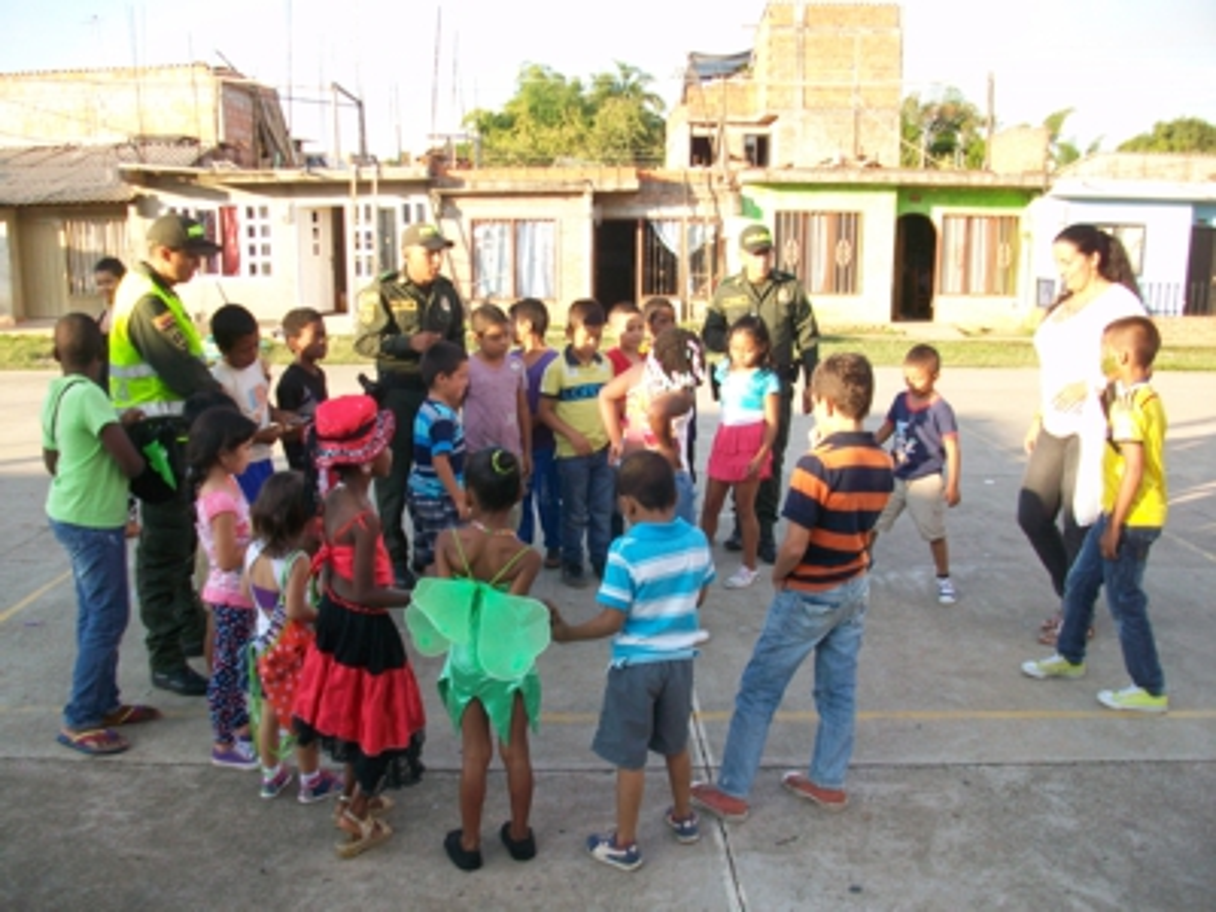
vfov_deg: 44.2
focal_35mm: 32
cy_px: 456
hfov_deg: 56.8
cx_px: 608
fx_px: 1124
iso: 64
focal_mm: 5.7
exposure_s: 1/160
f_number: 2.8
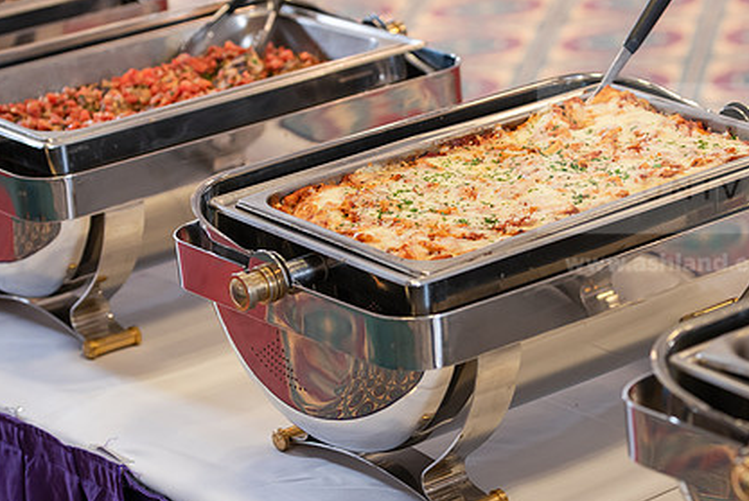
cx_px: 483
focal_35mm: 132
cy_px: 301
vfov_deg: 10.4
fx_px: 2749
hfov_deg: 15.5
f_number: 3.5
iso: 800
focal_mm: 95
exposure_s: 1/160
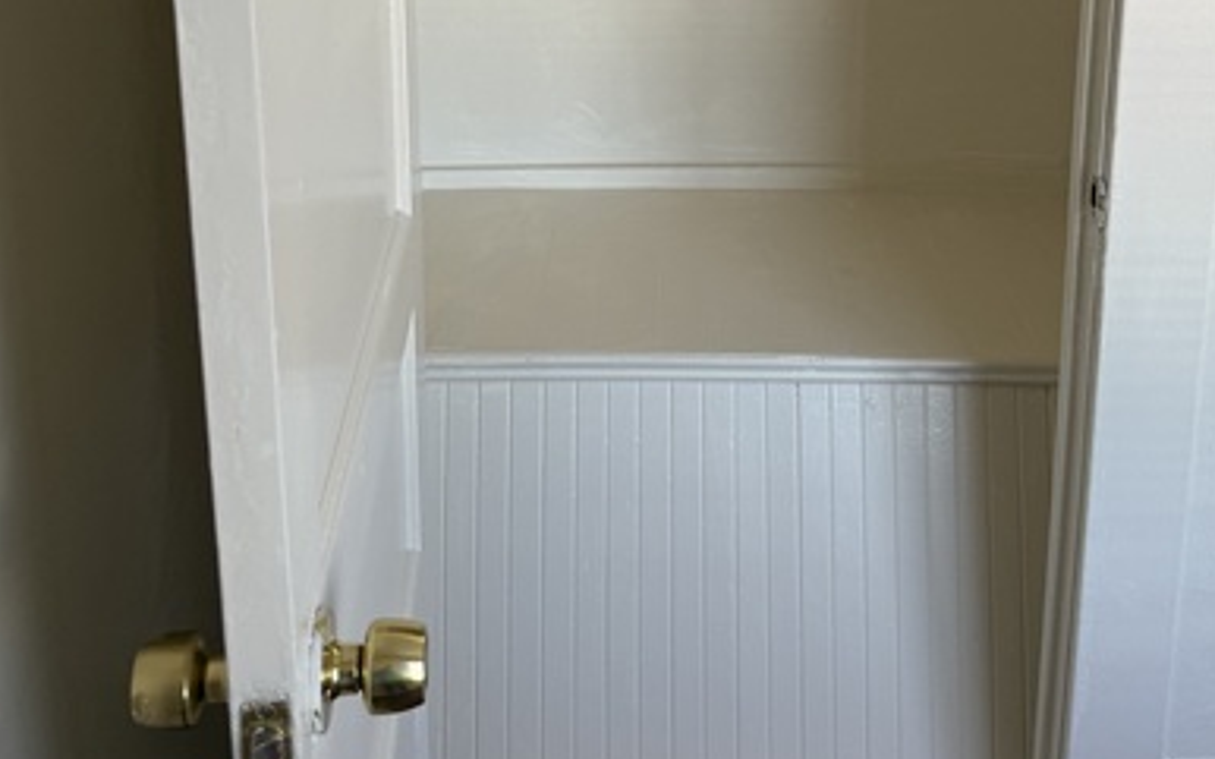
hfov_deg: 45.0
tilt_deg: -11.9
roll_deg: -2.3
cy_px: -11
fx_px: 1457
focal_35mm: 44
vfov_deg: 27.4
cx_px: 733
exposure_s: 1/121
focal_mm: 6.76
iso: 80
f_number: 1.78
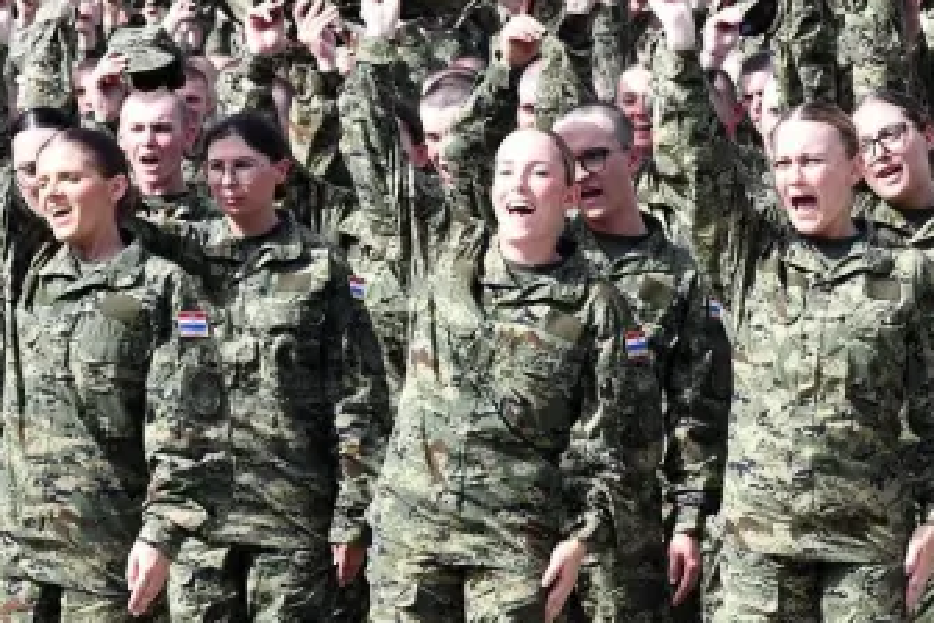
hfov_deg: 7.2
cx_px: 739
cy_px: 313
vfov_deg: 4.8
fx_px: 7445
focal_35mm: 287
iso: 2000
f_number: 11
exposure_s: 1/2000
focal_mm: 85
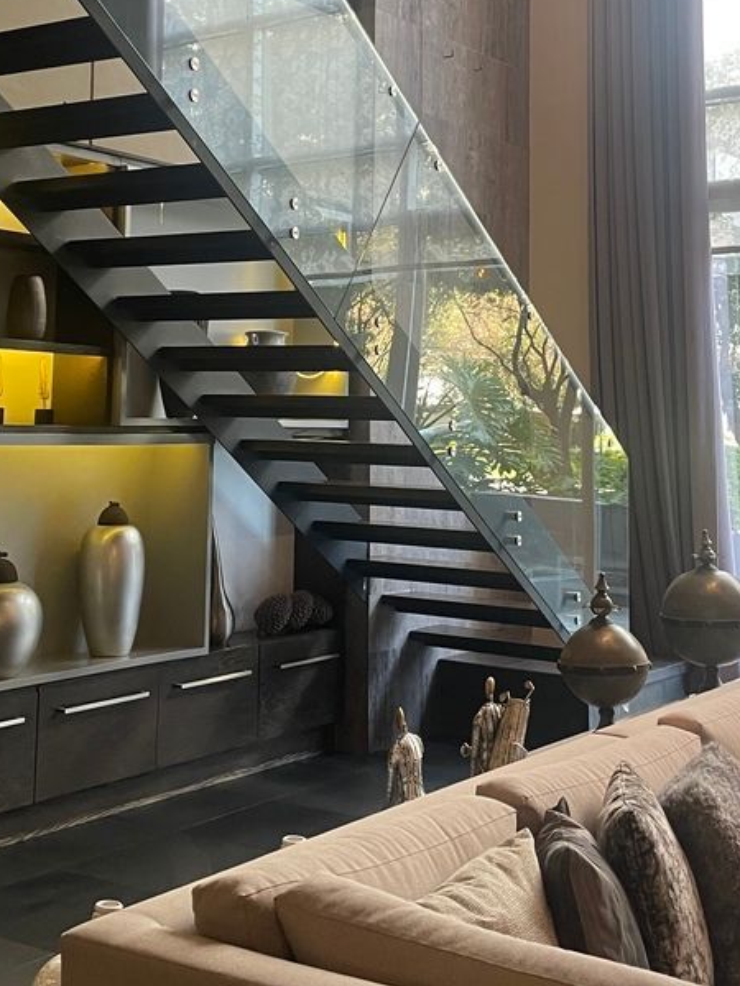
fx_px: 1482
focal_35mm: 52
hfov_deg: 28.0
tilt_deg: +8.7
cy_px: 265
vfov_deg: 36.1
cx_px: 301
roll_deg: -0.8
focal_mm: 4.2
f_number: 1.6
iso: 200
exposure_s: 1/60
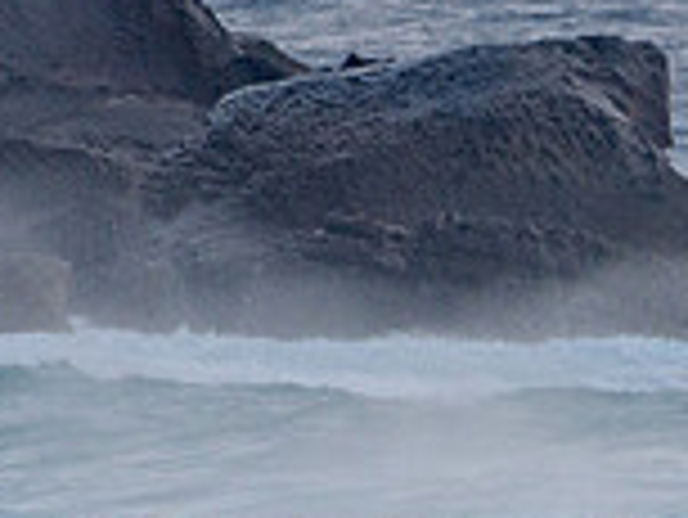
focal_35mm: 2230
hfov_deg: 0.9
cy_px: 637
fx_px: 44356
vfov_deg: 0.7
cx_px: 882
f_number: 5.6
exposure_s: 1/2000
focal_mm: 500
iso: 500
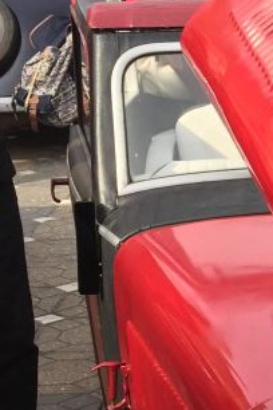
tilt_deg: -17.8
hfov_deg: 12.1
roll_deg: -2.4
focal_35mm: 101
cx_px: 537
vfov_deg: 20.1
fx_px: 1149
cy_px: 308
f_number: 2.2
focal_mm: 4.15
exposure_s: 1/775
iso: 32
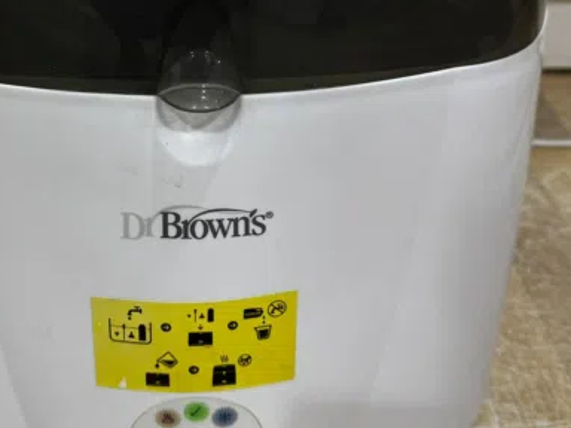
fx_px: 660
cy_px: 107
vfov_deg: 35.2
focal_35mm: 40
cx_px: 192
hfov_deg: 46.1
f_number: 1.78
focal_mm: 6.76
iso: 125
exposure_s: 1/50
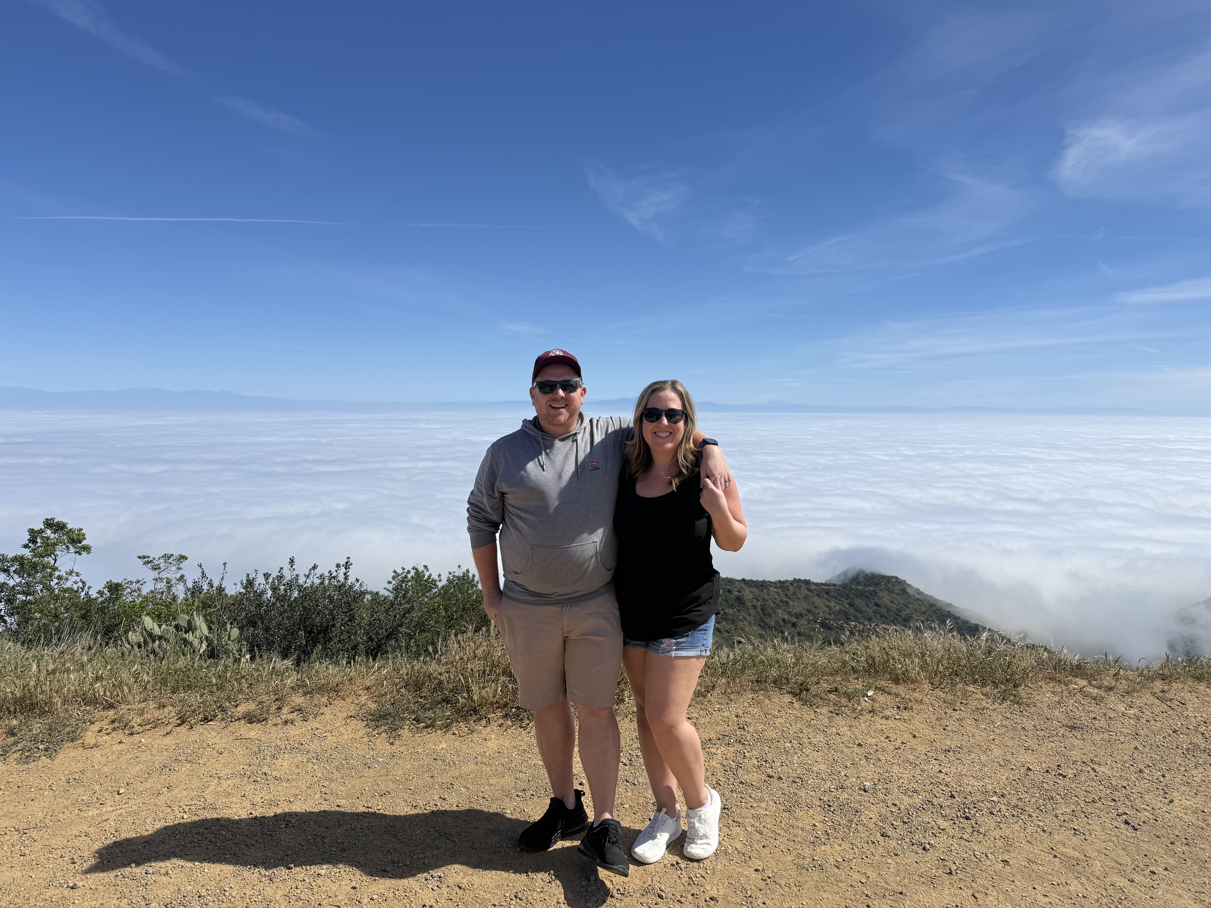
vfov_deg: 56.8
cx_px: 606
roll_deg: -0.1
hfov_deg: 71.6
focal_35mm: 24
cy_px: 454
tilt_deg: -3.7
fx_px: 840
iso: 80
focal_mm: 6.76
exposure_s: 1/9091
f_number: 1.78
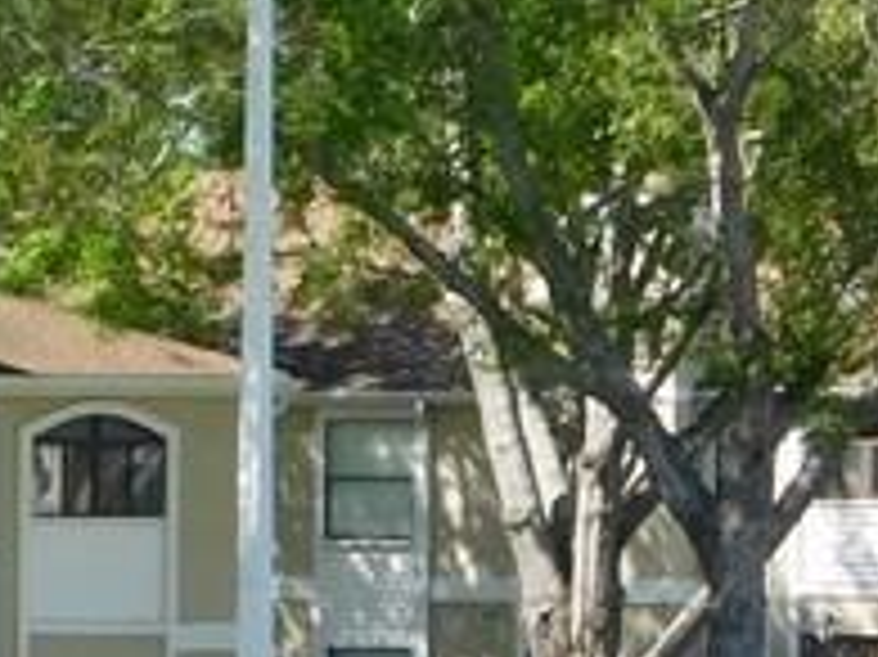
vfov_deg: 4.3
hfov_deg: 5.6
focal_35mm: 346
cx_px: -815
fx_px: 8771
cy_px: 932
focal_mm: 11.7
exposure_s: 1/400
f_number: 4.2
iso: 125
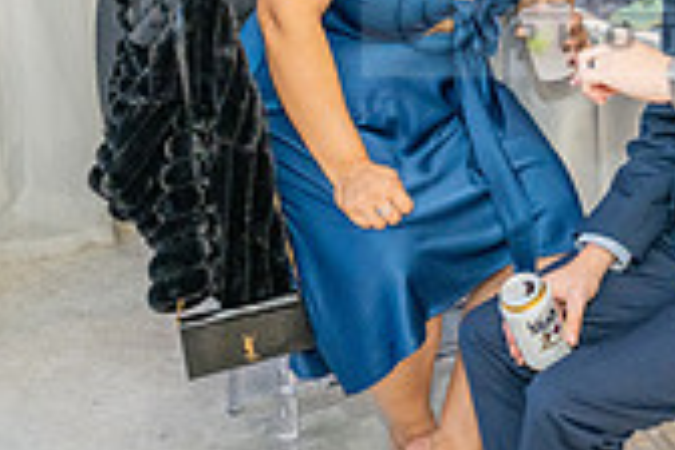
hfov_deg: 23.2
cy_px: -18
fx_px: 1556
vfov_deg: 16.1
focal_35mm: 83
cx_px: 711
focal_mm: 24
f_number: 2.8
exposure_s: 1/160
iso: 1000
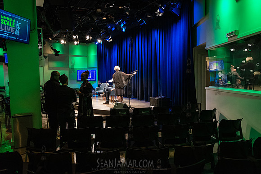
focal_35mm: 24
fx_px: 174
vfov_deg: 53.1
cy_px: 87
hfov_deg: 73.7
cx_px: 130
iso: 6400
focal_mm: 24
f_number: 3.5
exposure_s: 1/160
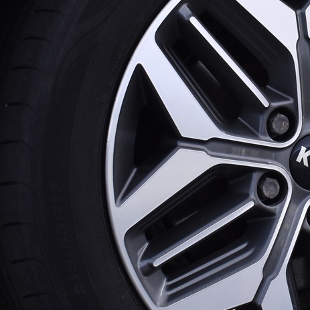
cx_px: 281
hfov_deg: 13.8
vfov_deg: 14.0
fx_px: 1266
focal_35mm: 125
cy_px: 138
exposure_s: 1/50
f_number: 4.2
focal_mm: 28
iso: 900
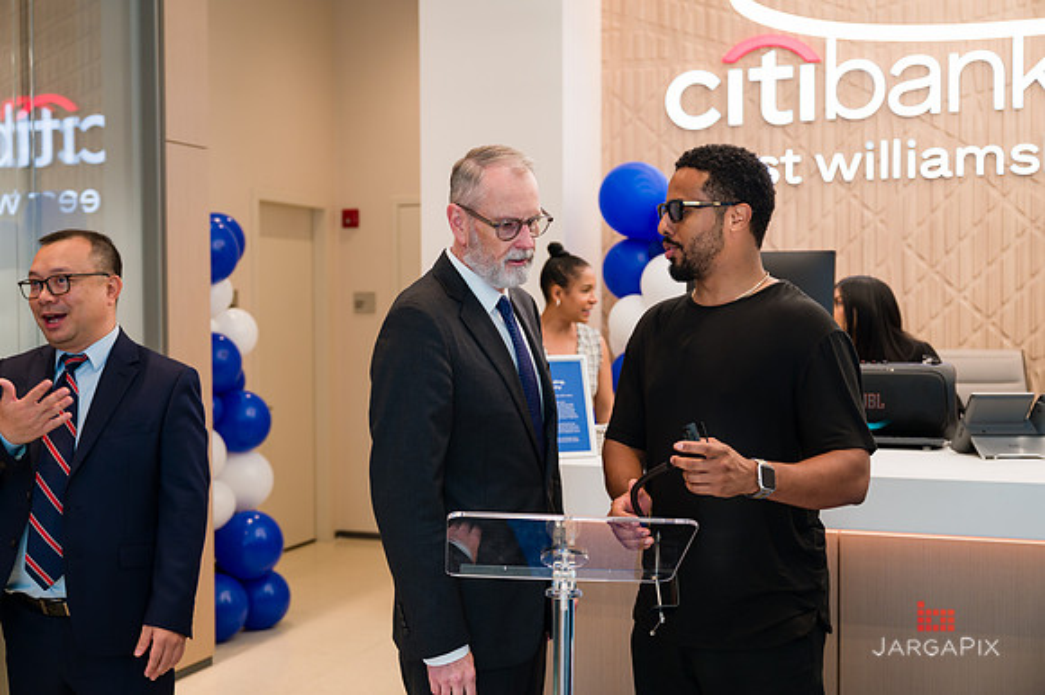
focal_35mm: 43
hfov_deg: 45.1
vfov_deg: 30.9
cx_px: 522
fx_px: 1259
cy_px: 348
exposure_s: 1/200
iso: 320
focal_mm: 43
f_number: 3.2
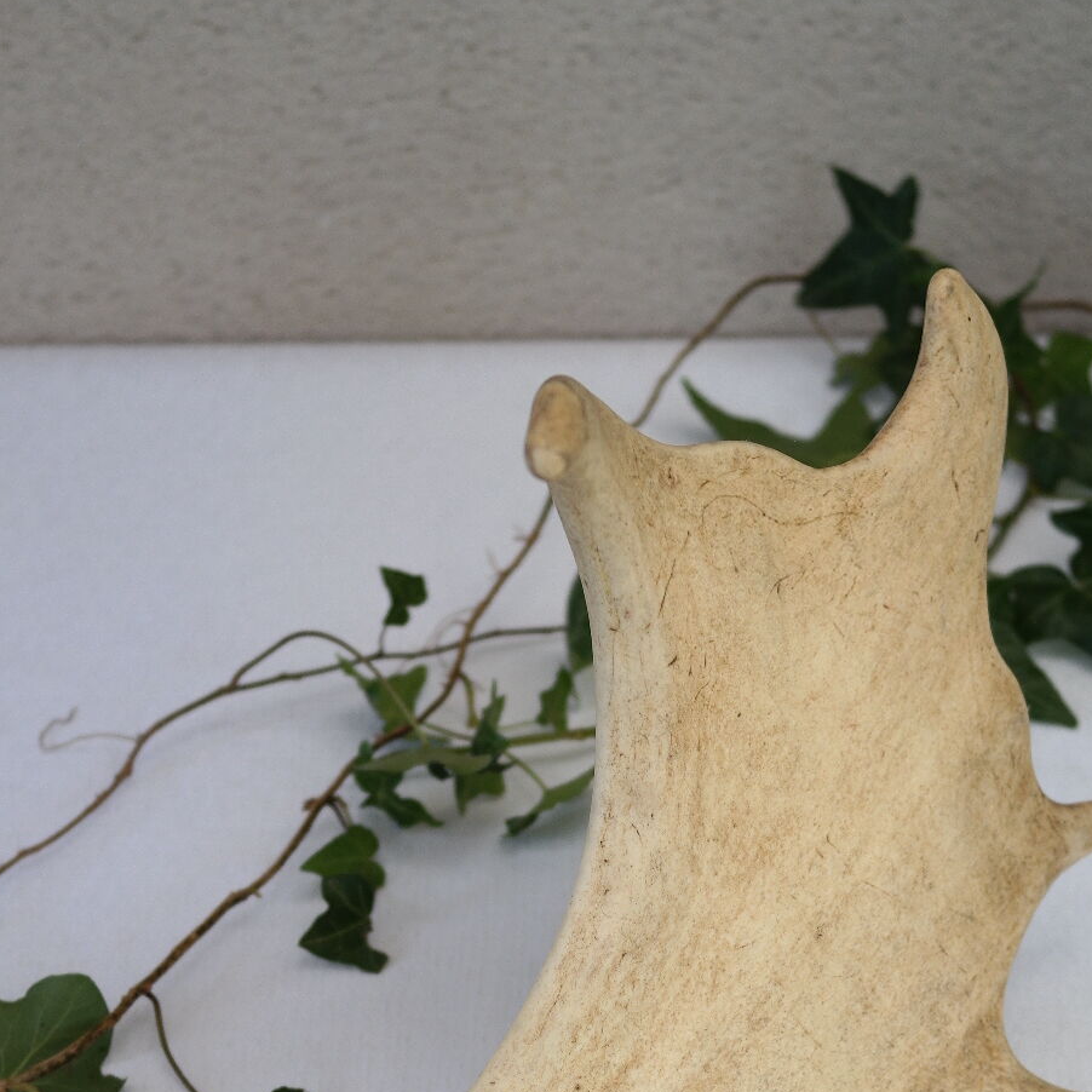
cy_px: 866
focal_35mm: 70
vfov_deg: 24.3
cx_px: 600
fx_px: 2498
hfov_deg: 24.6
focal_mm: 28
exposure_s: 1/100
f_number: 4
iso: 100
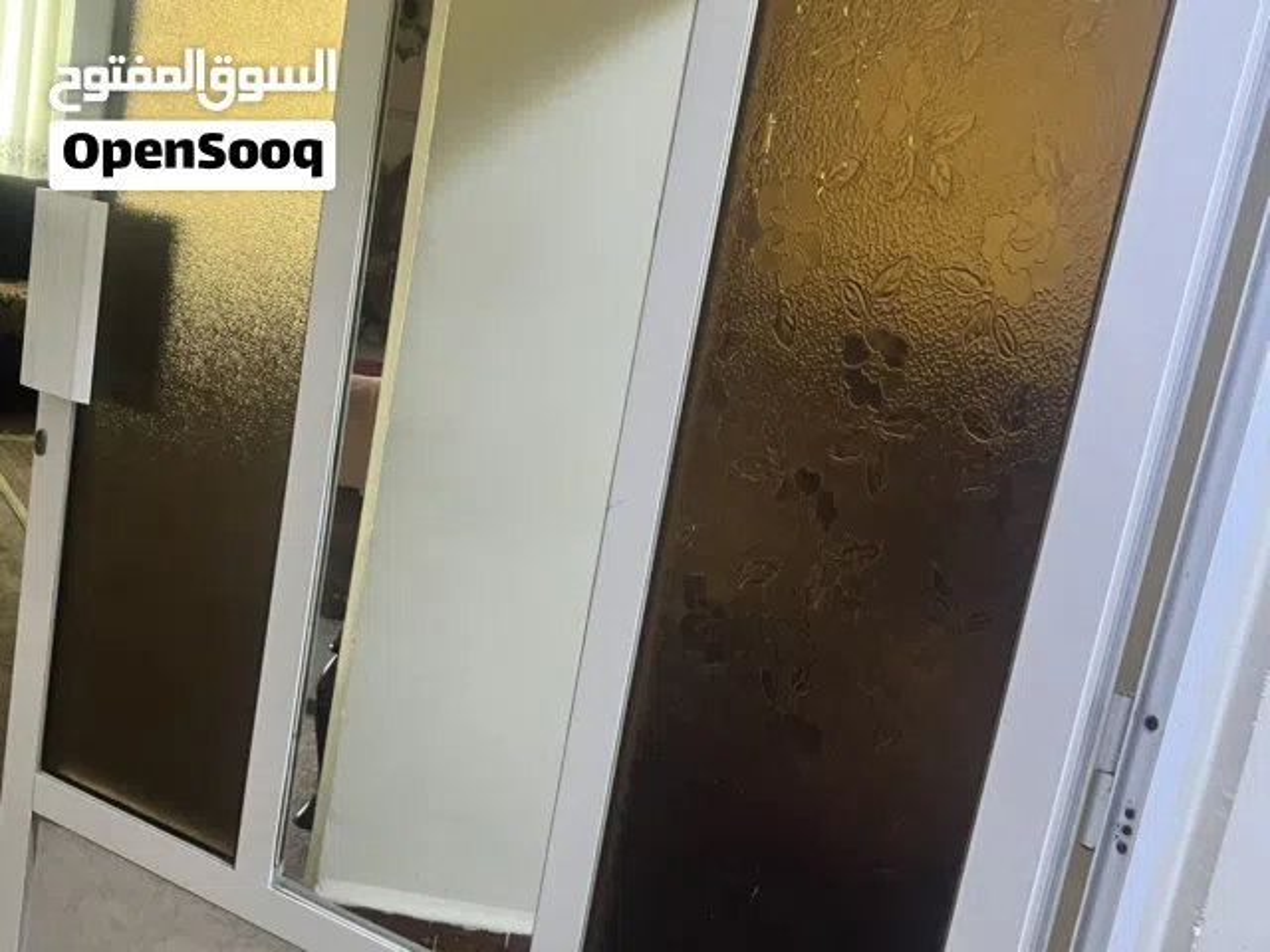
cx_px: 635
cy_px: 476
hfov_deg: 67.3
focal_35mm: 26
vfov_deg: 53.1
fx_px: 954
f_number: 1.6
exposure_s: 1/33
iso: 400
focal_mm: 5.1
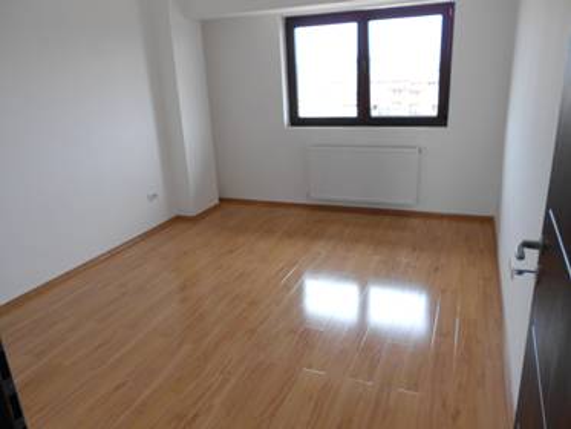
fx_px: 429
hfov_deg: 67.3
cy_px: 214
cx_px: 286
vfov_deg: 53.1
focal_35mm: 26
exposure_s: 1/30
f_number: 3.2
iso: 100
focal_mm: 4.6
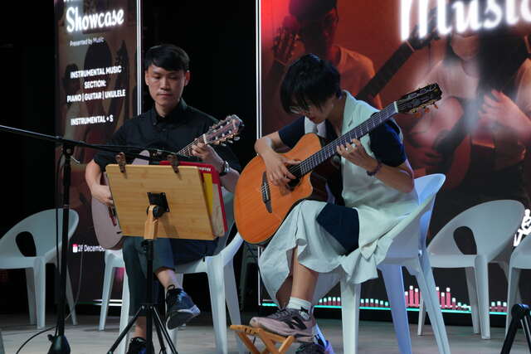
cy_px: 177
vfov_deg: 15.4
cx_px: 266
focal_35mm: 89
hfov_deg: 22.9
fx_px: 1310
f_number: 5.6
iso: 80
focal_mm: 59.2
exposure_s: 1/25
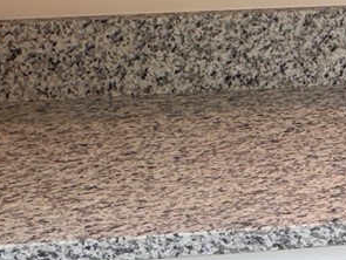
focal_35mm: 130
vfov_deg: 11.4
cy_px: 76
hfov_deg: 12.6
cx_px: 765
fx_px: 1301
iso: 100
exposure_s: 1/120
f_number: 1.78
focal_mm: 6.86
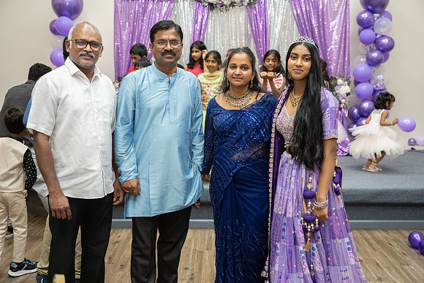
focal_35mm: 40
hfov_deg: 48.2
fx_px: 474
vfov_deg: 33.2
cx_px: 212
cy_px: 142
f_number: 3.5
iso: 1000
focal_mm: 40
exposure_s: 1/160
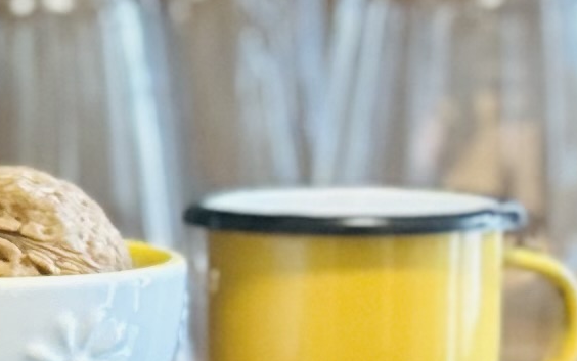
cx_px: -719
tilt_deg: -4.5
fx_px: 3099
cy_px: 151
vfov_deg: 6.7
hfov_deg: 9.6
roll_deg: +1.4
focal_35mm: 197
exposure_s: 1/60
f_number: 1.5
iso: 320
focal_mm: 5.7
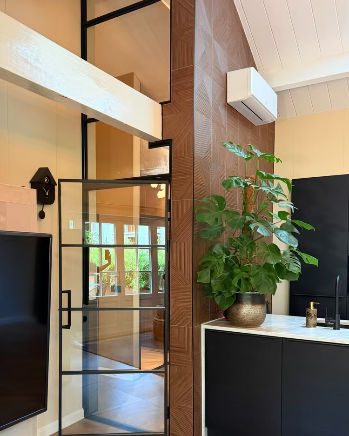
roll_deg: -0.1
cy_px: 270
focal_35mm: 32
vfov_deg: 55.1
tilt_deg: -1.9
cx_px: 134
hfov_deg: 45.5
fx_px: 413
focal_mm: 6.76
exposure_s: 1/50
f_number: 1.78
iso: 400
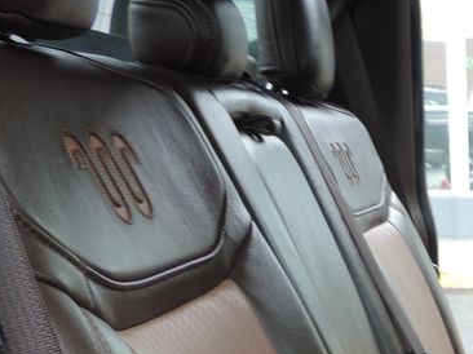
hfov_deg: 20.8
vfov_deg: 16.0
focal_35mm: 84
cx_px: 649
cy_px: 535
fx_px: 1147
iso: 100
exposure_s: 1/30
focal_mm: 4.3
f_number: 3
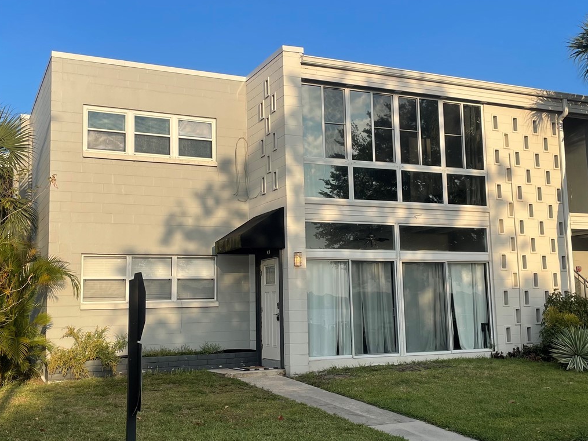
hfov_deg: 45.8
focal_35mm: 41
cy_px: 223
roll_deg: +1.4
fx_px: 696
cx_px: 290
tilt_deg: +7.4
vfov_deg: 35.1
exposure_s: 1/2304
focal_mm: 4.2
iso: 32
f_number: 1.6
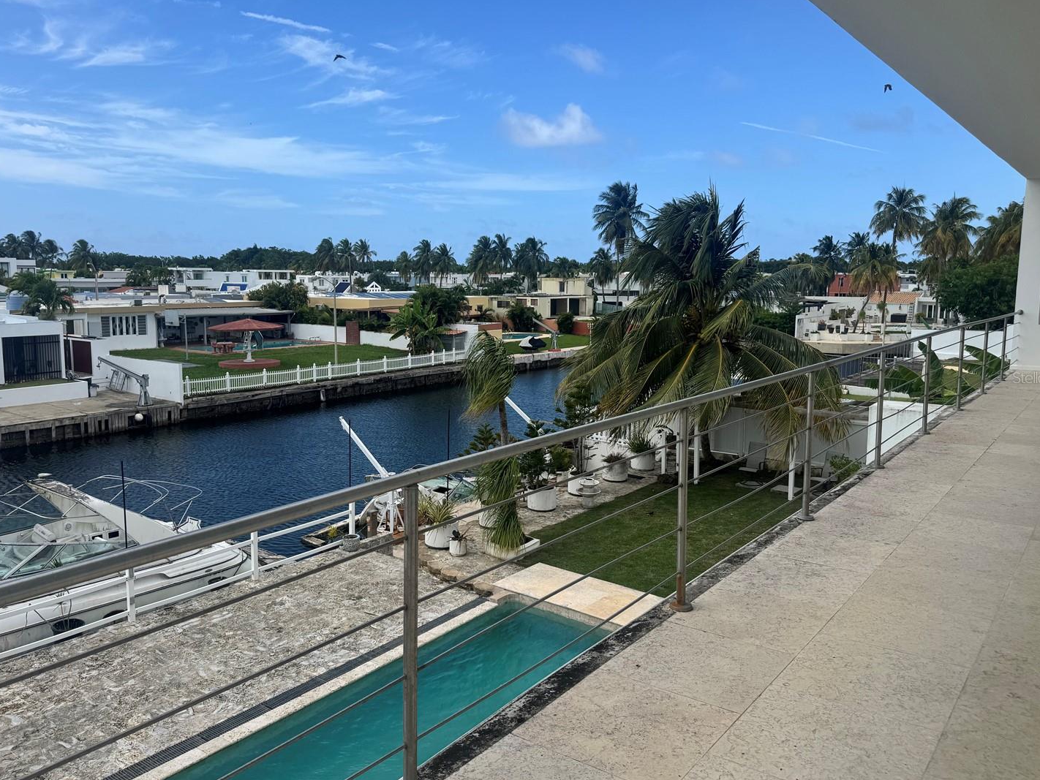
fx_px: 811
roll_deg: -0.5
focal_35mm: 27
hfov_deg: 65.3
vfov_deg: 51.4
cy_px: 377
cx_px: 497
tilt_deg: -7.3
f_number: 1.78
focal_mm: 6.76
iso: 80
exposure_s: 1/4310
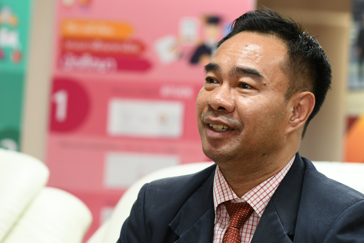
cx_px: 182
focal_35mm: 128
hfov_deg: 16.1
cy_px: 122
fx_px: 1289
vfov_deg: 10.8
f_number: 2.5
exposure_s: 1/125
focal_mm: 85
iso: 1250
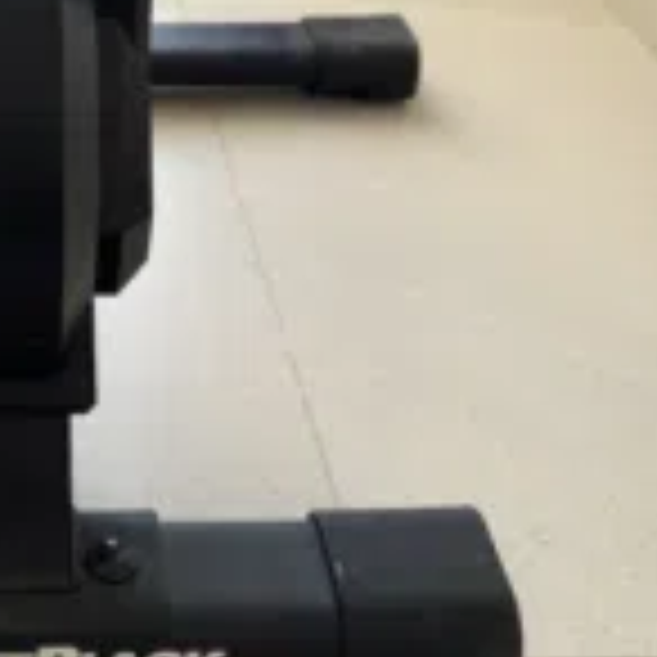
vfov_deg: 28.4
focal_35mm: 58
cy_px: 63
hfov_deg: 27.8
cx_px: 0
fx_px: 1245
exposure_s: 1/111
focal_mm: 6.76
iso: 200
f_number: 1.78
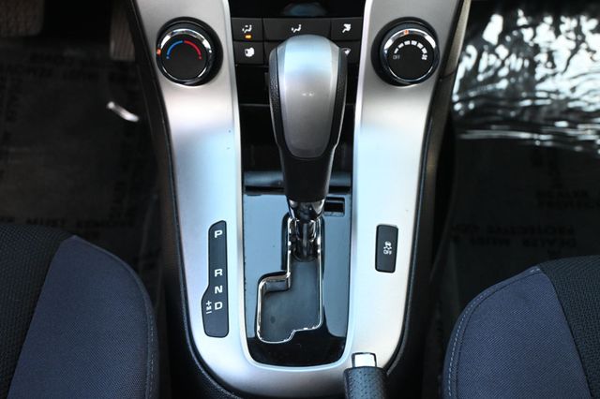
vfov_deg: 21.5
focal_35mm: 63
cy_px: 200
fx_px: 1049
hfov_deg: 31.9
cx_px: 300
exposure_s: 1/125
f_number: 5.6
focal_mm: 42
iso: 2000
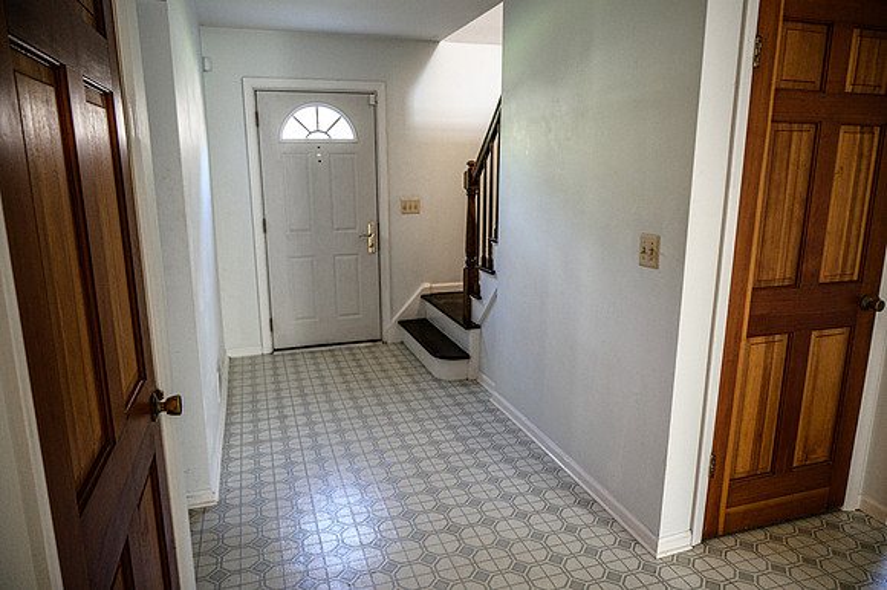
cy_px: 295
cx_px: 444
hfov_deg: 73.8
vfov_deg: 53.1
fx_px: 591
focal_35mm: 24
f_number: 4
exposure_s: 1/80
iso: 3200
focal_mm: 24
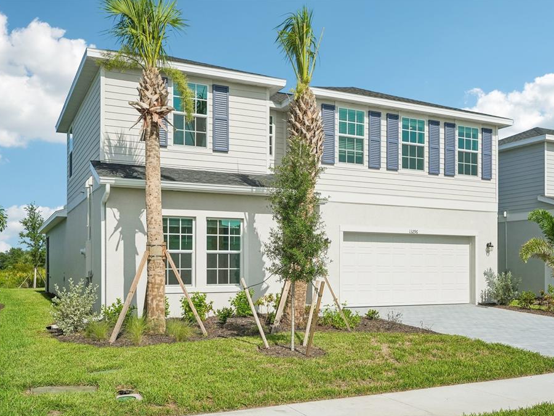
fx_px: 560
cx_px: 296
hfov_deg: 52.6
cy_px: 208
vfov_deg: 40.7
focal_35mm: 35
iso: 400
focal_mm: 32
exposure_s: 1/2500
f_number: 8
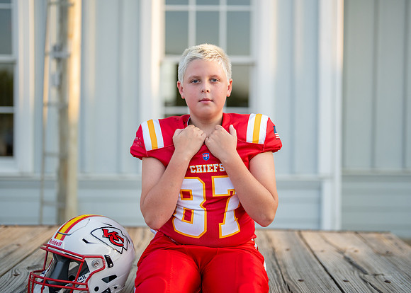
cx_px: 215
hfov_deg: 34.2
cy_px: 136
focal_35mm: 57
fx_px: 669
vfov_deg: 24.7
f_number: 1.2
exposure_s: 1/3200
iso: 200
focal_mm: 50
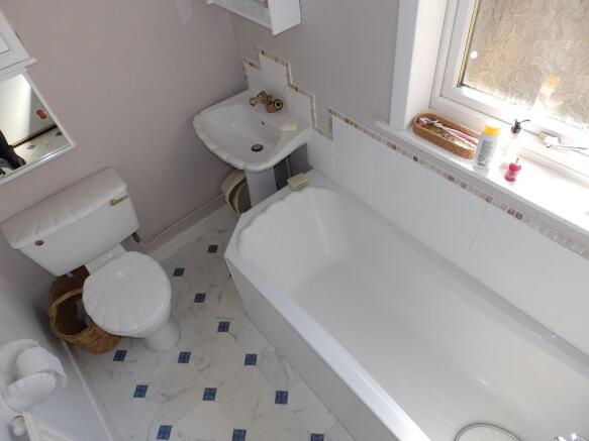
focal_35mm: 22
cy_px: 220
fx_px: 374
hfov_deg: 76.4
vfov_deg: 61.1
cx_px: 294
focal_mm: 4
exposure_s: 1/100
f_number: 3.4
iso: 80
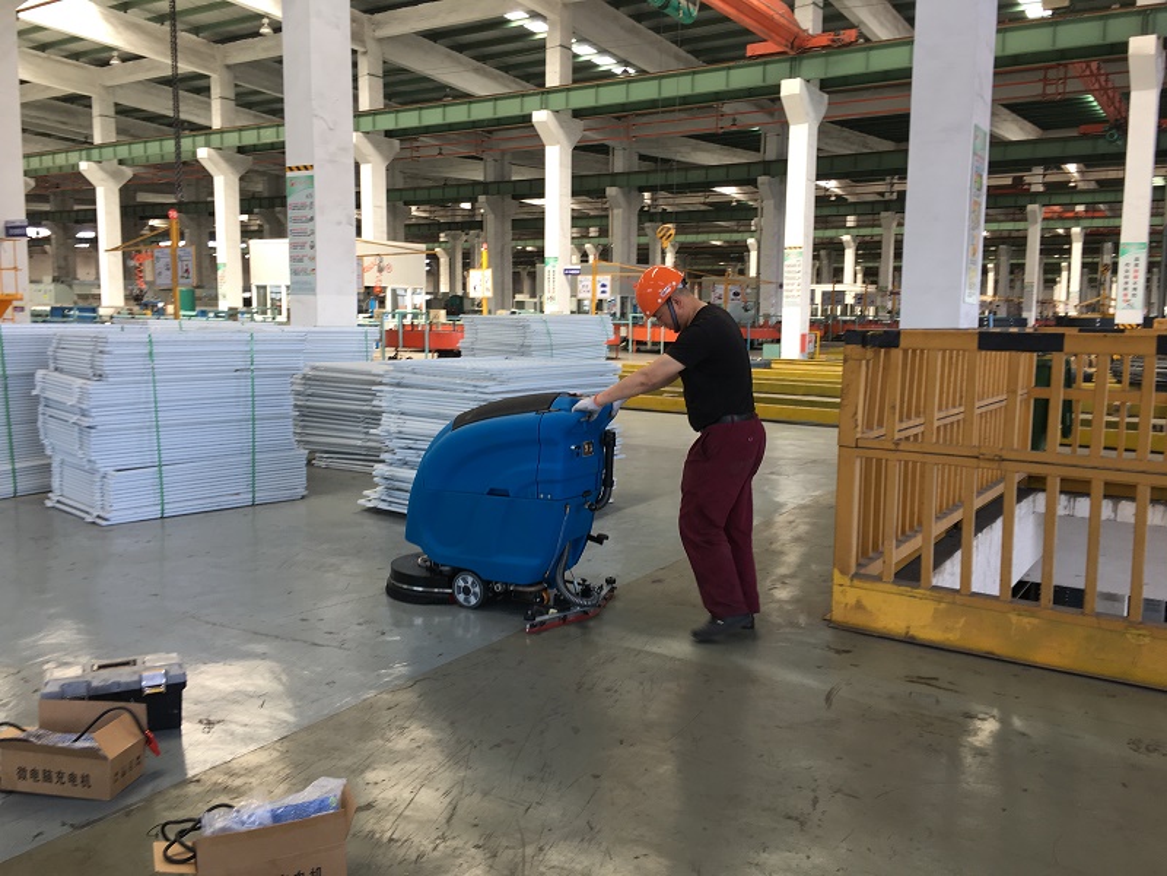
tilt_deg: -7.1
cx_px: 584
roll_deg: -0.4
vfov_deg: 48.2
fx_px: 978
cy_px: 438
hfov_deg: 61.7
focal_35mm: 29
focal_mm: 4.15
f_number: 2.2
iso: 25
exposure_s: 1/50
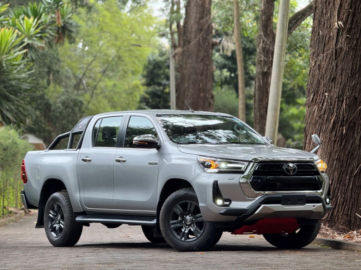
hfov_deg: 16.4
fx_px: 1251
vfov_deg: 12.3
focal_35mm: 120
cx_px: 180
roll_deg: +0.9
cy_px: 135
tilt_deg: +3.1
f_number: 2.8
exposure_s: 1/111
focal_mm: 15.66
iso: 50
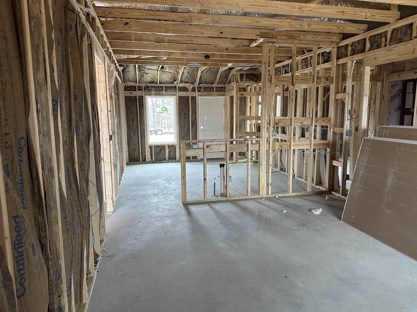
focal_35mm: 24
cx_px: 208
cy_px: 156
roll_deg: +0.4
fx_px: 289
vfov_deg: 56.8
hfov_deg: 71.6
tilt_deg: -7.8
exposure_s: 1/60
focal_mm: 6.86
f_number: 1.78
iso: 320
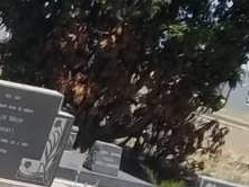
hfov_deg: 10.0
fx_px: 1252
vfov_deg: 8.1
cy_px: 380
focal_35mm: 174
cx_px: -335
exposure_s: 1/400
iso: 80
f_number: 5.5
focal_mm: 5.7
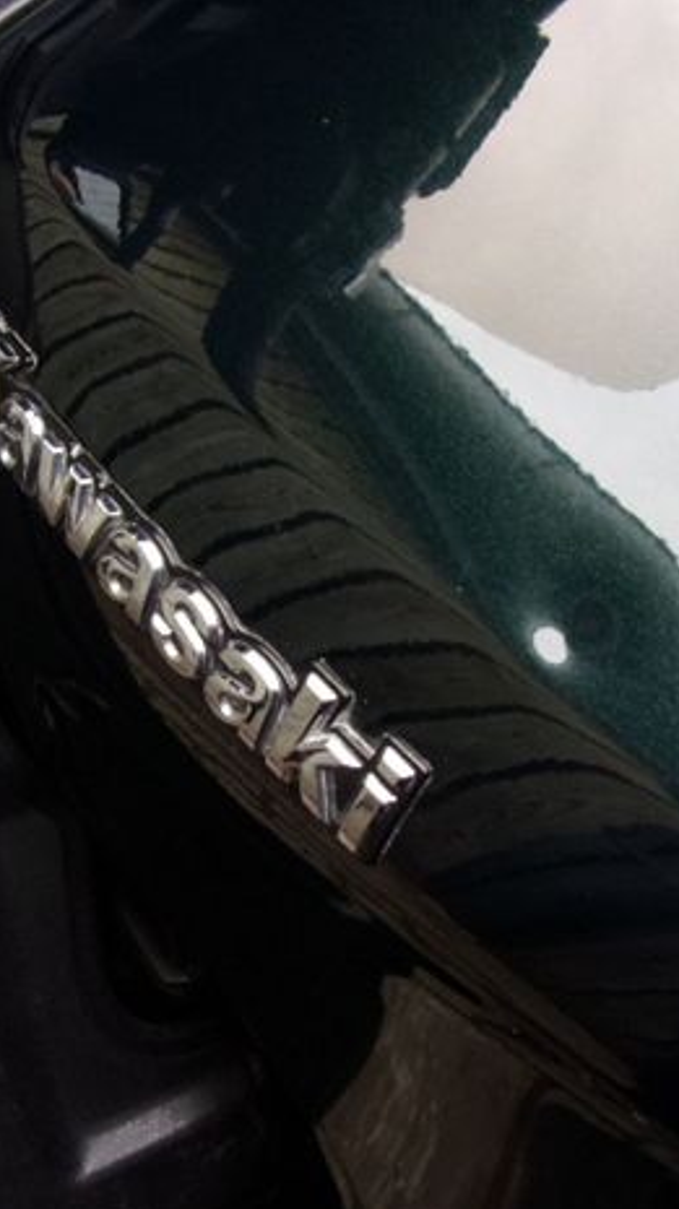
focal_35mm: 36
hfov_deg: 32.8
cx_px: 304
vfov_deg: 55.3
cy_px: 621
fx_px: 1154
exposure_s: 1/34
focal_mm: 4.3
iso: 108
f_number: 3.3
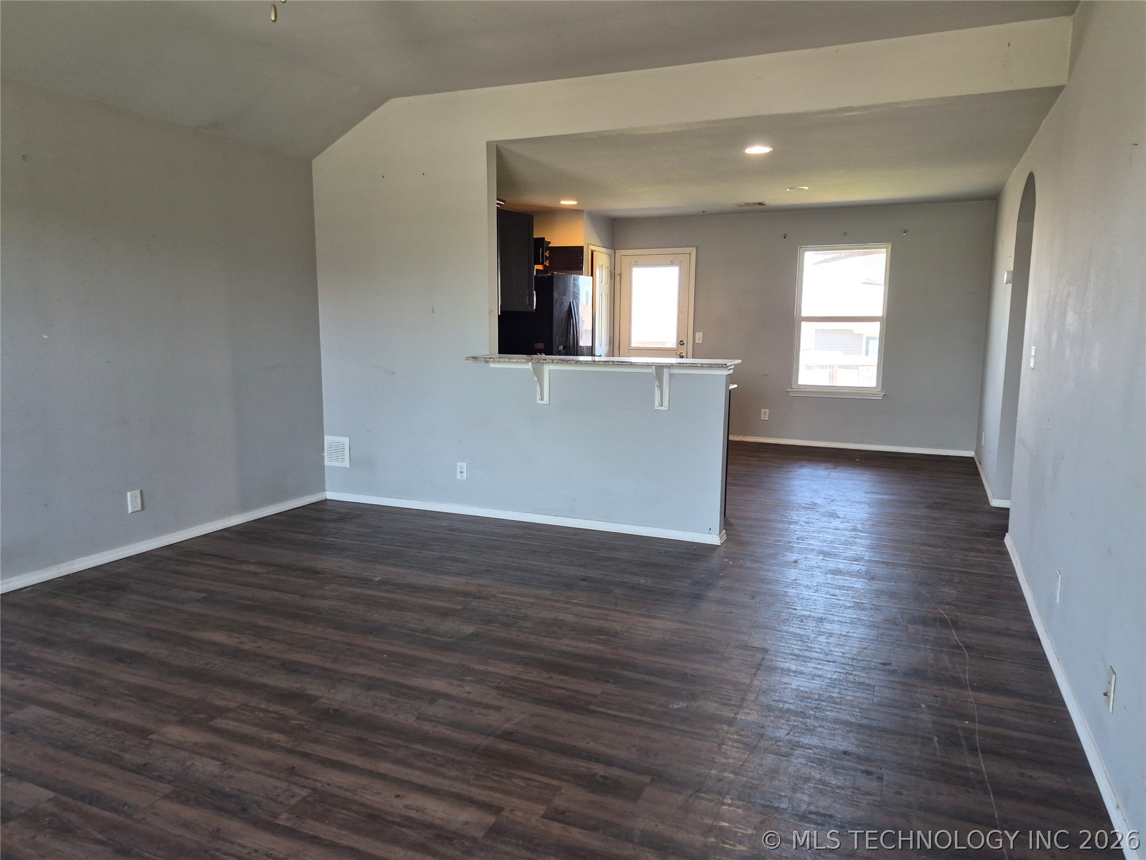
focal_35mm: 23
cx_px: 573
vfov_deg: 58.9
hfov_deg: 73.9
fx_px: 761
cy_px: 430
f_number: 1.8
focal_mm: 5.4
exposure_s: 1/120
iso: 250
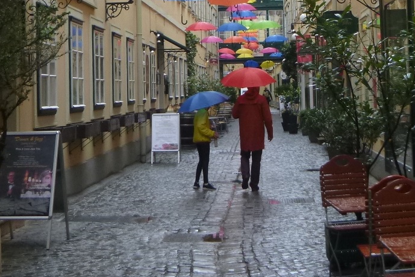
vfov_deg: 15.3
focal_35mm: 87
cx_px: 246
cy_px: -27
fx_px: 1003
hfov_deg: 23.4
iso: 200
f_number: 4.4
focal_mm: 6.4
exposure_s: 1/60
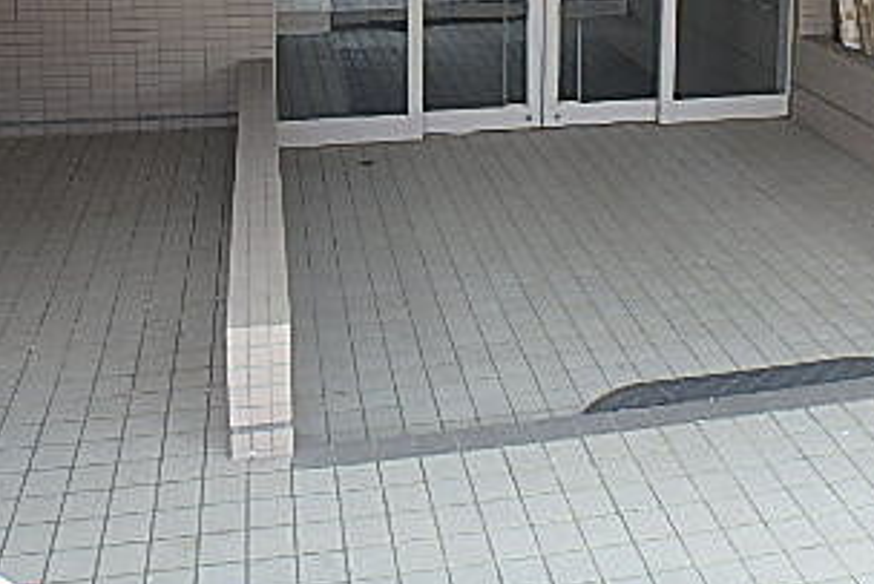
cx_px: 503
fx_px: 1117
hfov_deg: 42.6
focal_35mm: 46
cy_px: -49
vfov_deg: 27.0
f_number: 3.5
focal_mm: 3.7
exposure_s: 1/80
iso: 125
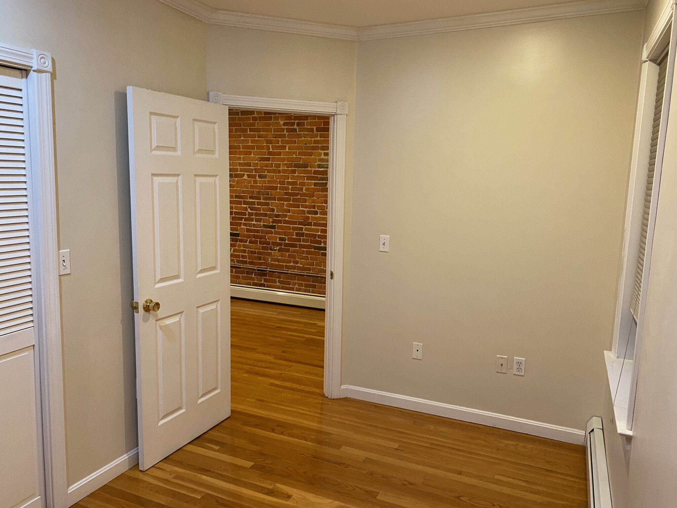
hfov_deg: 67.3
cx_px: 338
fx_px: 508
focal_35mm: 26
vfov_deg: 53.1
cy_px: 254
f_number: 1.8
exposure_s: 1/60
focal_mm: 4.25
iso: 200
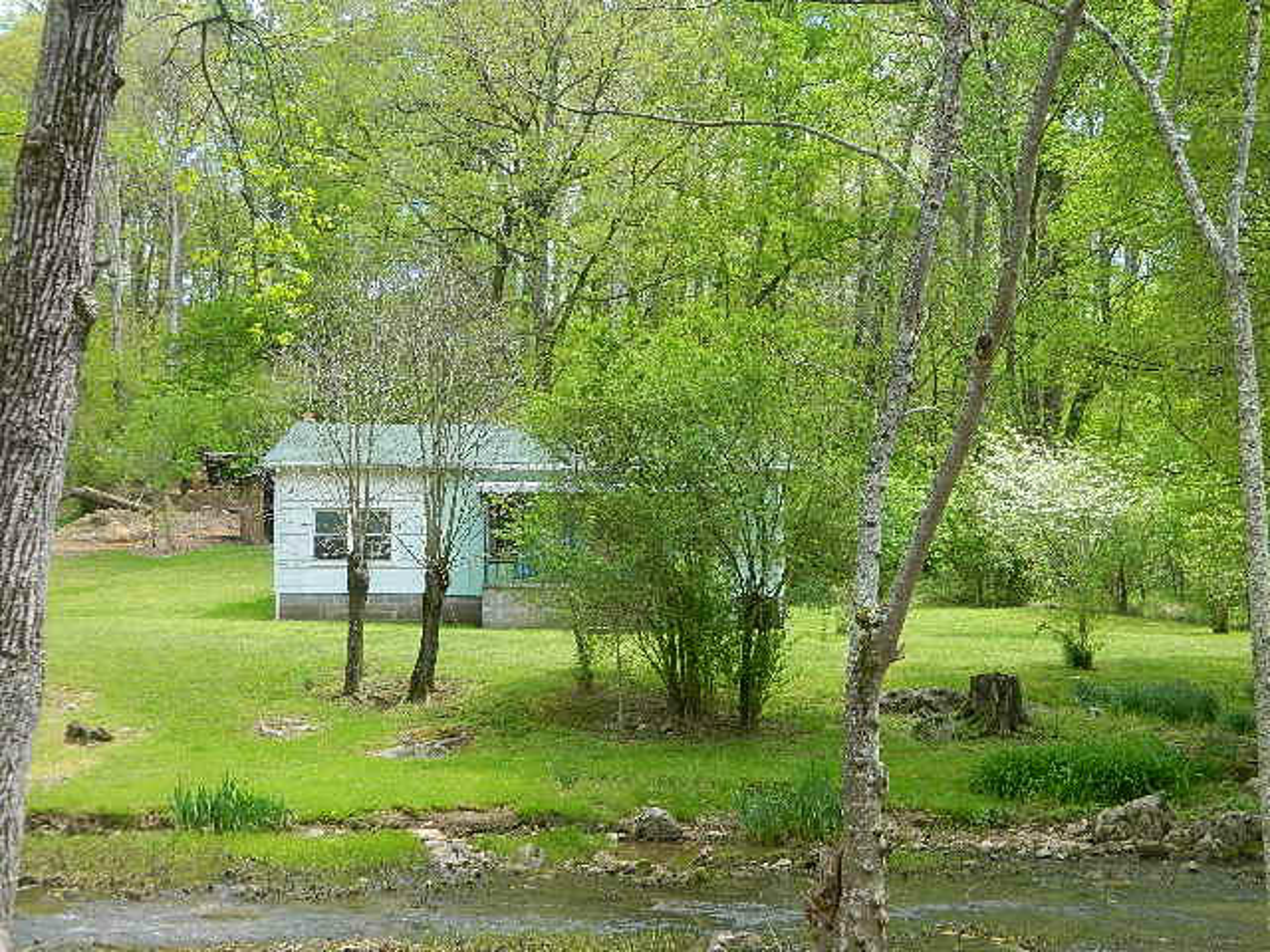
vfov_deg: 30.9
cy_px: 476
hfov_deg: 40.4
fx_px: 1724
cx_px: 635
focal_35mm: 47
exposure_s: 1/400
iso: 125
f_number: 3.6
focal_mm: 8.4
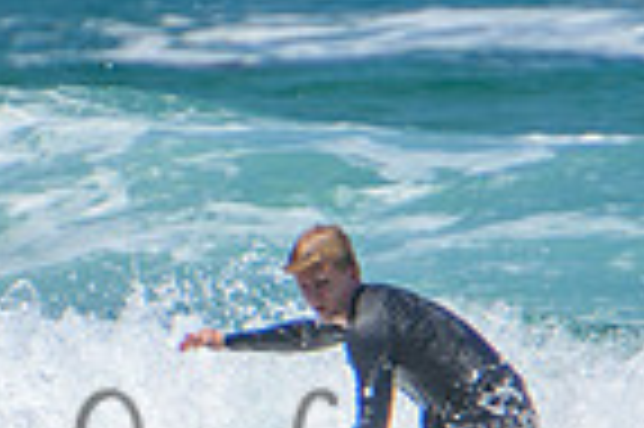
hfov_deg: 0.8
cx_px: 270
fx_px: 43616
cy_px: 421
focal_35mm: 2441
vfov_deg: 0.6
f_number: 5.6
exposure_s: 1/2000
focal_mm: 400
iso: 250
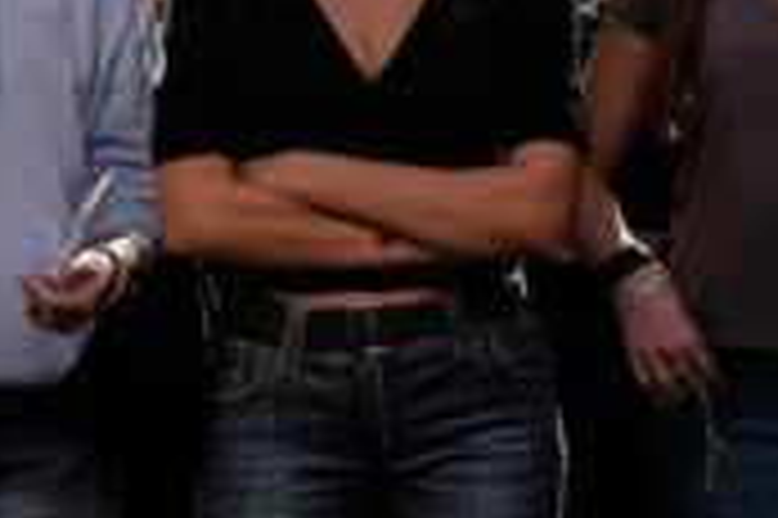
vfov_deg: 9.3
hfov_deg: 14.0
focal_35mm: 146
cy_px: 59
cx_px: 130
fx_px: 3152
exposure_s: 1/1250
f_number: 5.6
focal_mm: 35
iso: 100
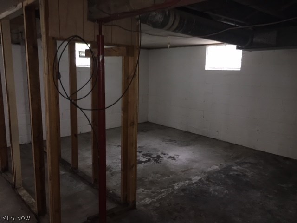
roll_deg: -1.1
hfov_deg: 61.7
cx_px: 148
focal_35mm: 29
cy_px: 112
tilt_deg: -8.8
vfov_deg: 48.2
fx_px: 249
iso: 100
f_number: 2.2
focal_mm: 4.15
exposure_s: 1/16
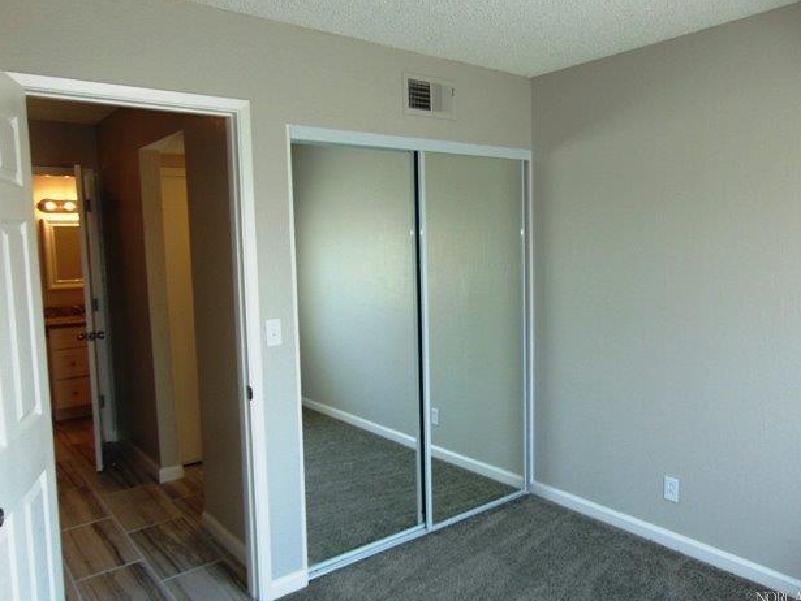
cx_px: 405
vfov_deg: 53.1
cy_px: 306
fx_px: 602
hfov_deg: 67.3
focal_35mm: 26
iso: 80
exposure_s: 1/60
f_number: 3
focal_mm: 4.5
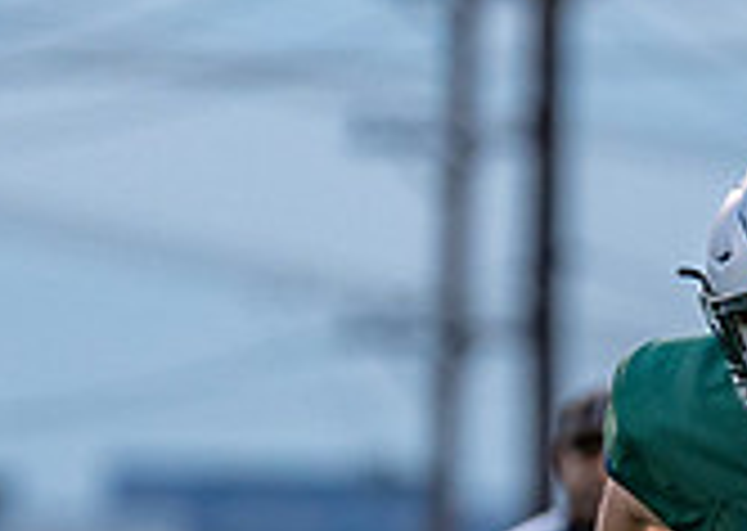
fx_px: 25078
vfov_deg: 1.2
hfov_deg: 1.7
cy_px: 941
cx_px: 674
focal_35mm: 1184
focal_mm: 200
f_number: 2.8
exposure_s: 1/1000
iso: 1000
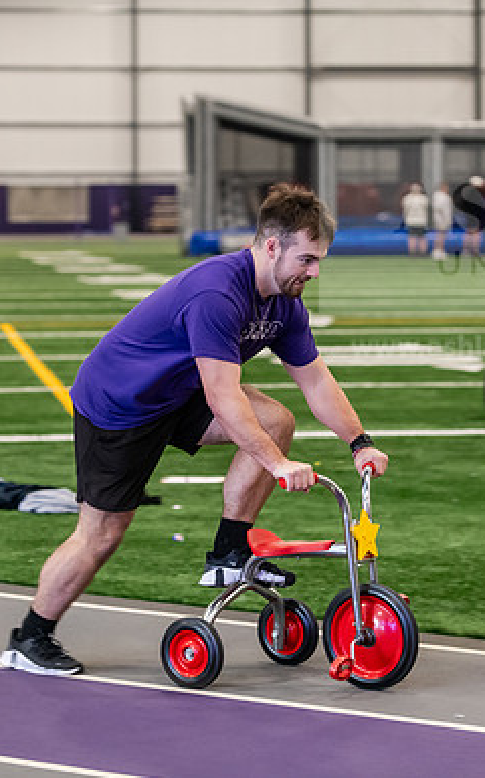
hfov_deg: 9.0
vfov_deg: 14.3
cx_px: 259
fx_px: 3093
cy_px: 389
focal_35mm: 146
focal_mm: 95
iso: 2000
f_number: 3.2
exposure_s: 1/200
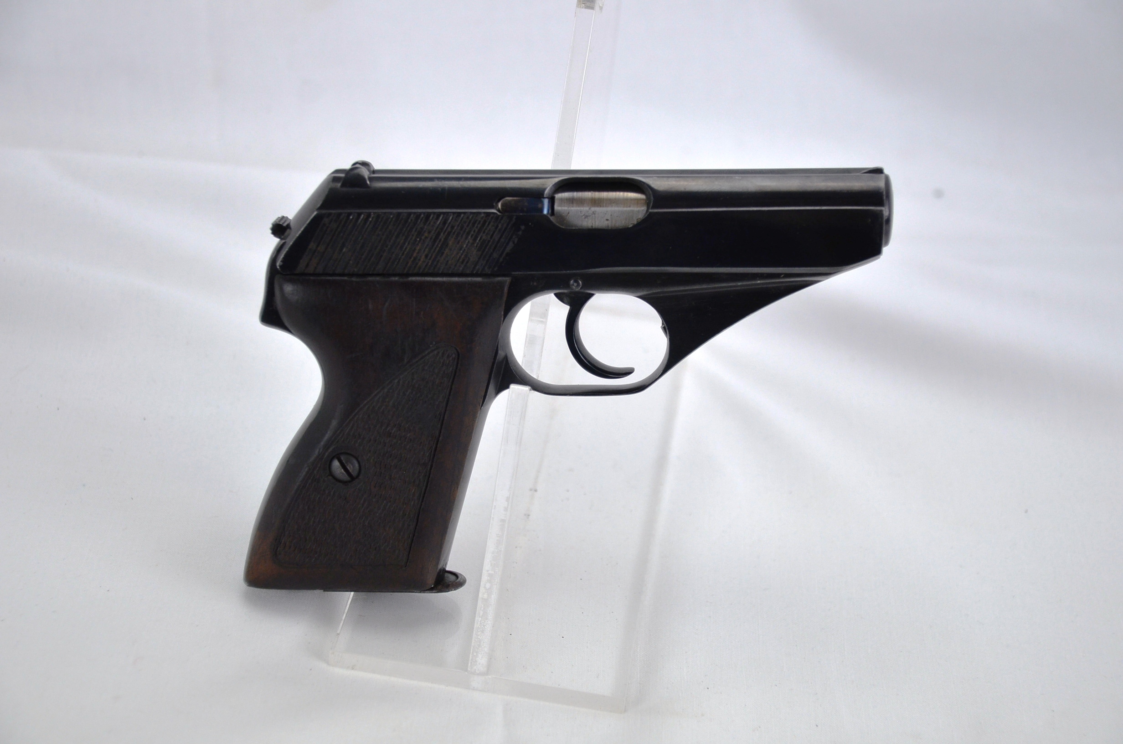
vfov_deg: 15.6
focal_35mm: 87
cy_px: 372
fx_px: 2708
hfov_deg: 23.4
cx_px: 562
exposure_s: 1/250
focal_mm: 58
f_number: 5
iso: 500
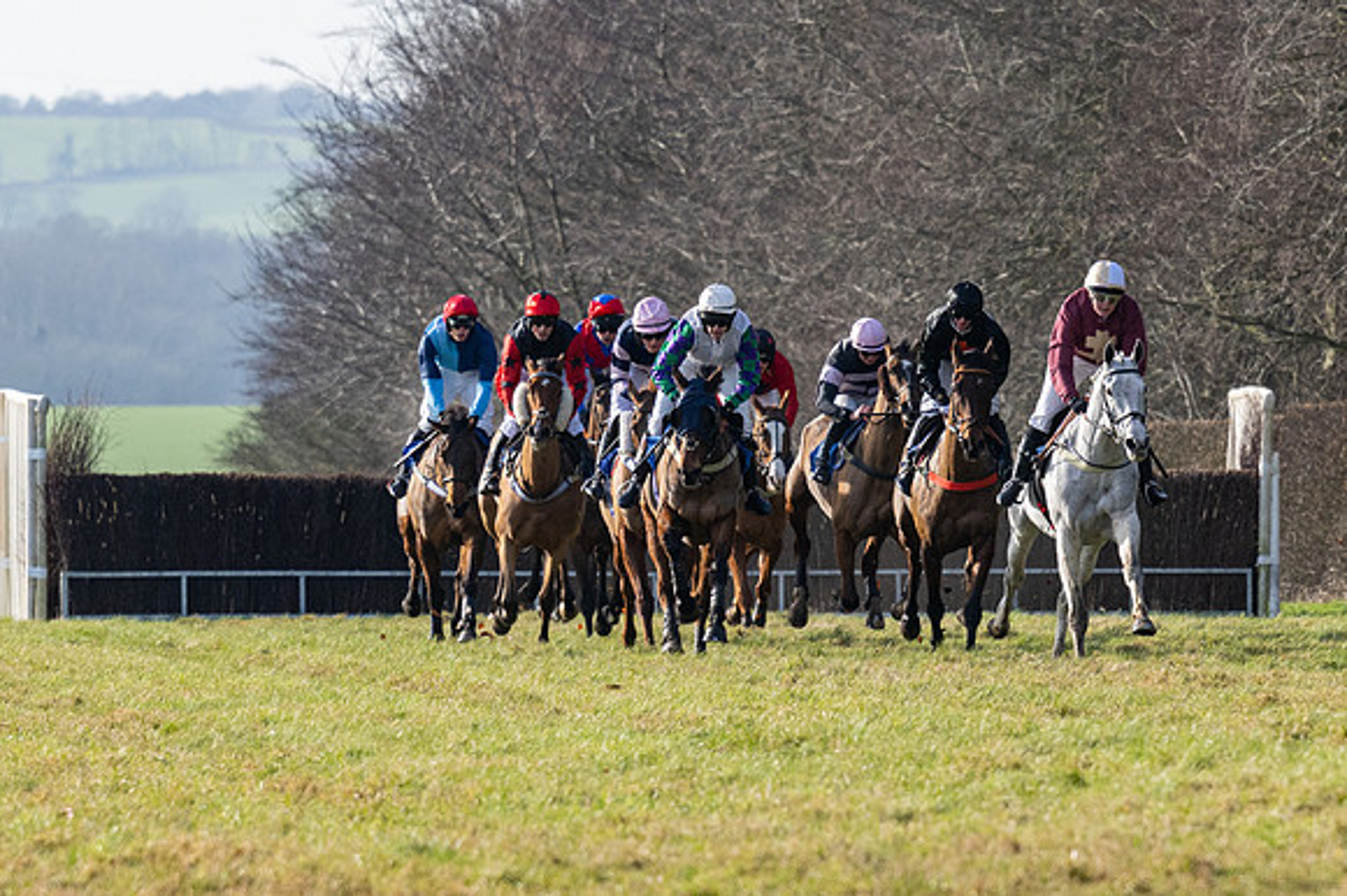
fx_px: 19408
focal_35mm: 519
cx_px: 735
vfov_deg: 2.6
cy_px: 614
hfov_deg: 4.0
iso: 400
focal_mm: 200
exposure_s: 1/1600
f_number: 5
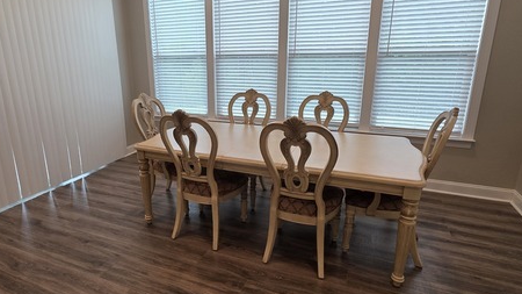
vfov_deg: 53.6
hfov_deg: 83.6
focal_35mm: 21
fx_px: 291
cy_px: 144
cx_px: 235
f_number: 1.9
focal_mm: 2.2
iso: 80
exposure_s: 1/120
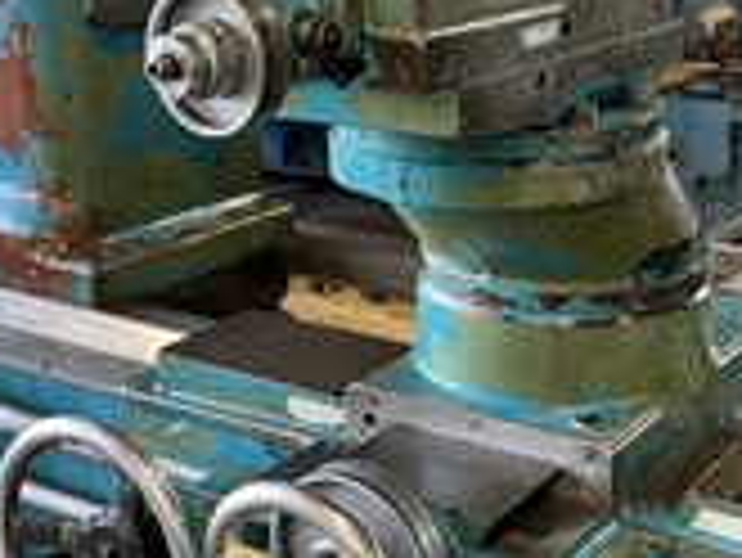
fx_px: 1351
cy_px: 338
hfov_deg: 30.6
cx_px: 468
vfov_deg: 23.3
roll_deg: -0.1
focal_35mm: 63
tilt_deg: -20.2
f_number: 1.6
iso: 200
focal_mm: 4.2
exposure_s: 1/60
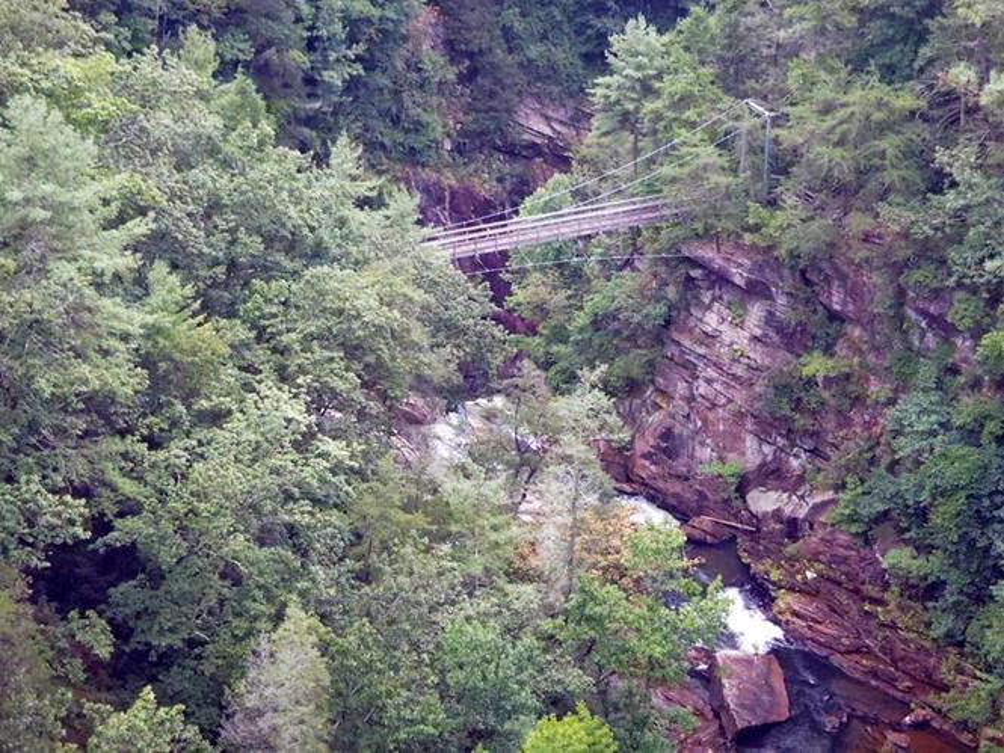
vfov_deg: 15.4
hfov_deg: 20.4
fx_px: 2785
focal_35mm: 96
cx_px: 502
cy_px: 376
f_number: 4.8
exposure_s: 1/160
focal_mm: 17.22
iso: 400
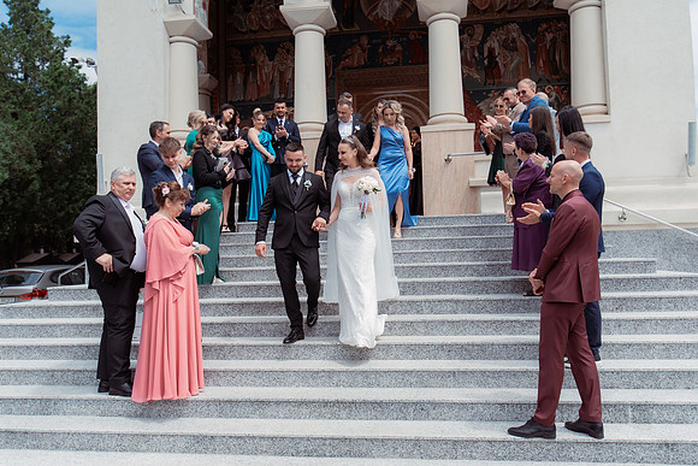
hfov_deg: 61.9
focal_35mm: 30
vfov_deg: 43.6
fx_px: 582
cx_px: 349
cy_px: 233
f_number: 5
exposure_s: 1/1000
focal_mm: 30
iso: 160
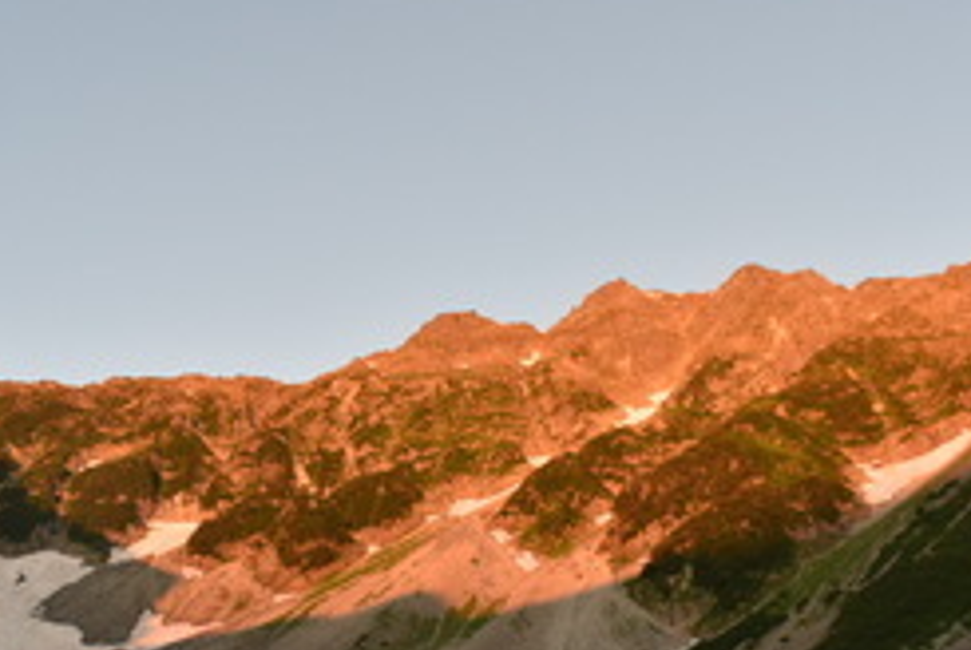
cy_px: 406
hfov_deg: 44.4
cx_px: 495
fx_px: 1188
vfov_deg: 30.5
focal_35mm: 44
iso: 400
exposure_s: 1/125
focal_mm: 18
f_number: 5.6
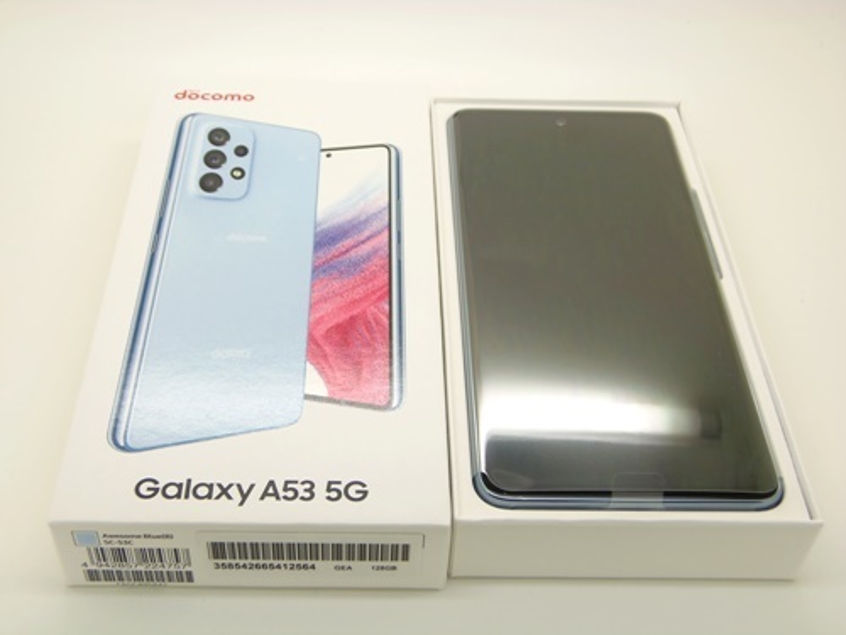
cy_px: 318
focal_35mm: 42
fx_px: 1026
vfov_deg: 34.3
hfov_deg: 44.8
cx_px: 423
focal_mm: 7.8
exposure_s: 1/100
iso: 64
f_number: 3.6
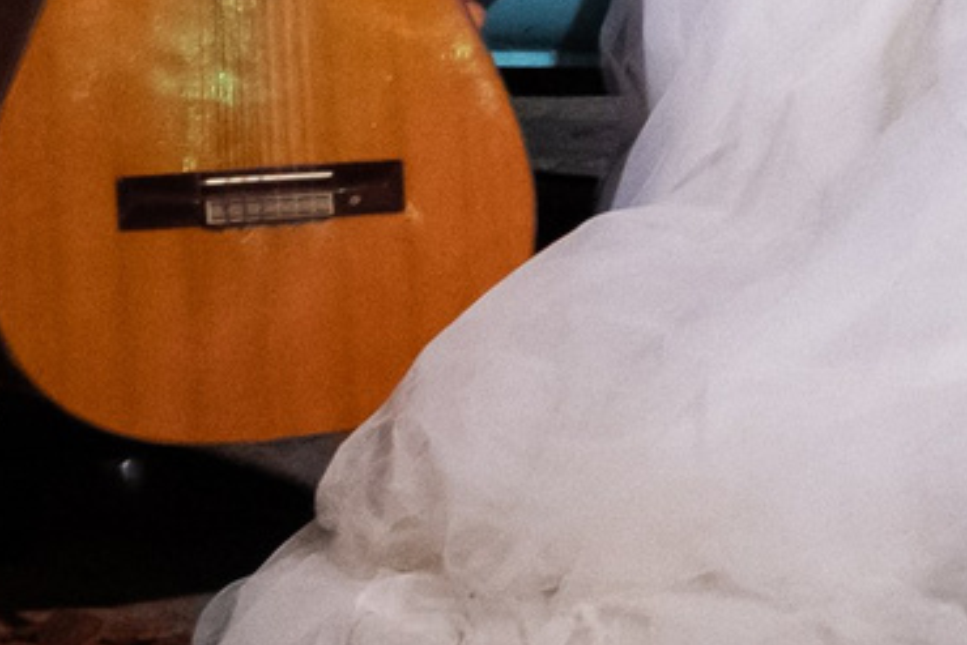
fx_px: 6583
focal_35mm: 245
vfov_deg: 5.5
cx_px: 976
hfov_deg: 8.4
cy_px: -626
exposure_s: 1/125
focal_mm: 23
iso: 2500
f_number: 2.5
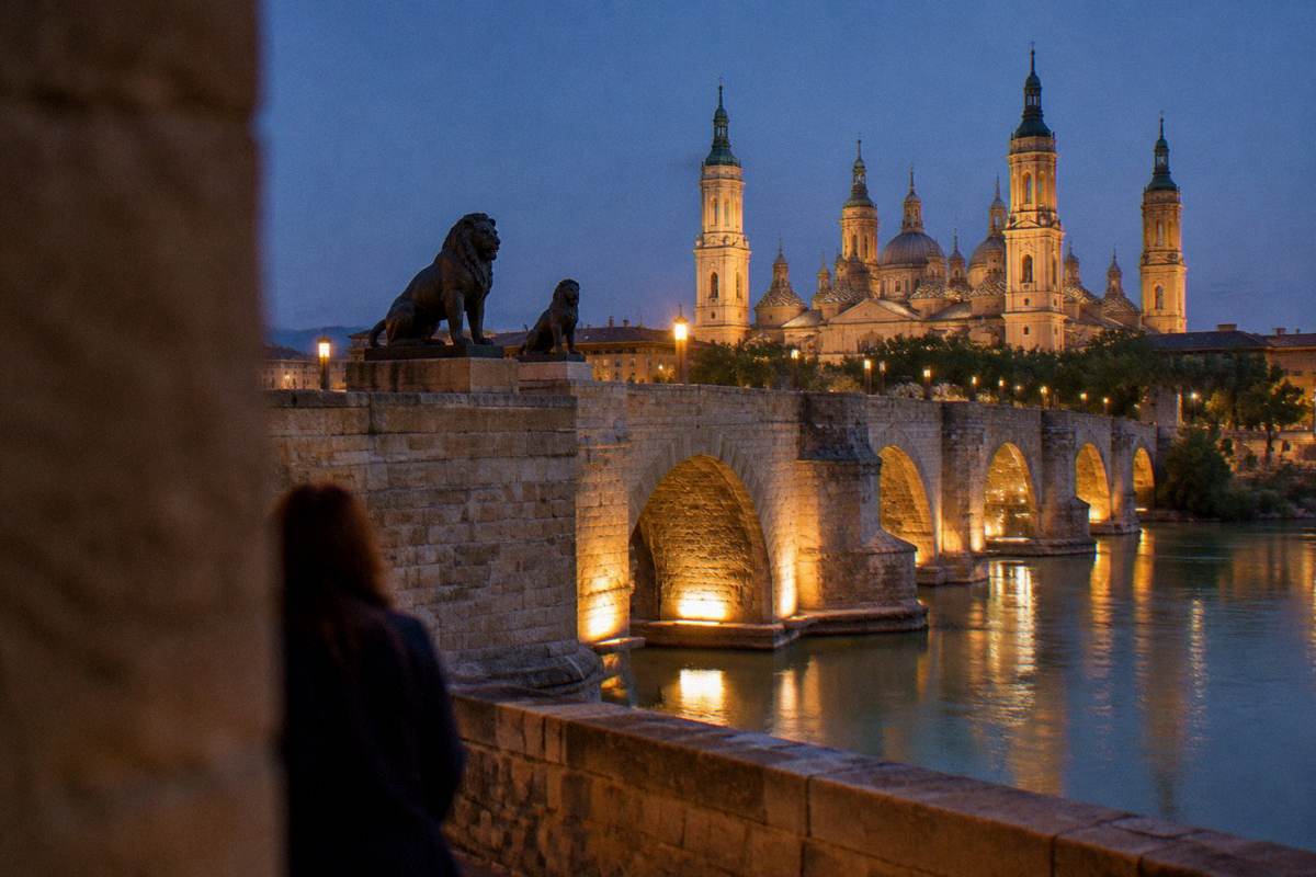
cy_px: 438
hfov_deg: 51.9
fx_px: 1352
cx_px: 658
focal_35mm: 37
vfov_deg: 35.9
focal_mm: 37
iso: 400
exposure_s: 1/800
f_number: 4
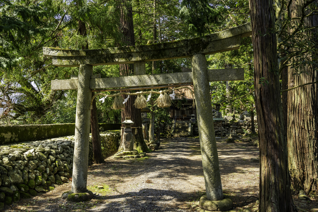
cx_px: 159
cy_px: 106
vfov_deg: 45.0
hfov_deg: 63.7
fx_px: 256
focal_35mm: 29
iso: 200
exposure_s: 1/100
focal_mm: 29
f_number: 7.1
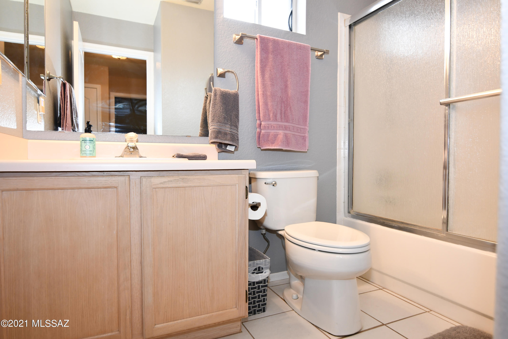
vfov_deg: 59.5
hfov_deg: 81.2
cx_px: 254
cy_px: 170
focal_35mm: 21
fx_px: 296
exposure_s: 1/60
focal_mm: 14
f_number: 4
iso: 560
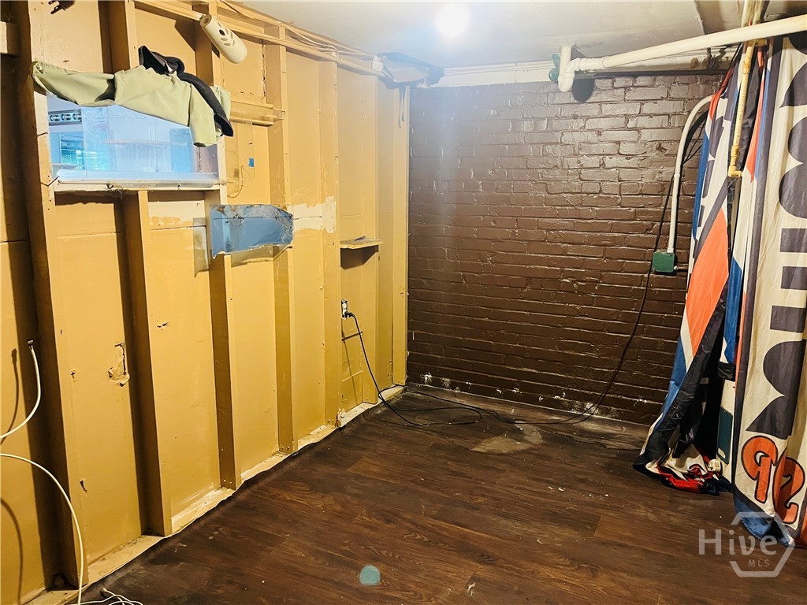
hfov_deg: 67.3
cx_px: 404
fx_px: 606
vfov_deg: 53.1
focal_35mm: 26
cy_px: 302
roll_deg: -0.6
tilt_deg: -11.1
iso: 500
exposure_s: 1/60
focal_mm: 5.1
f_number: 1.6
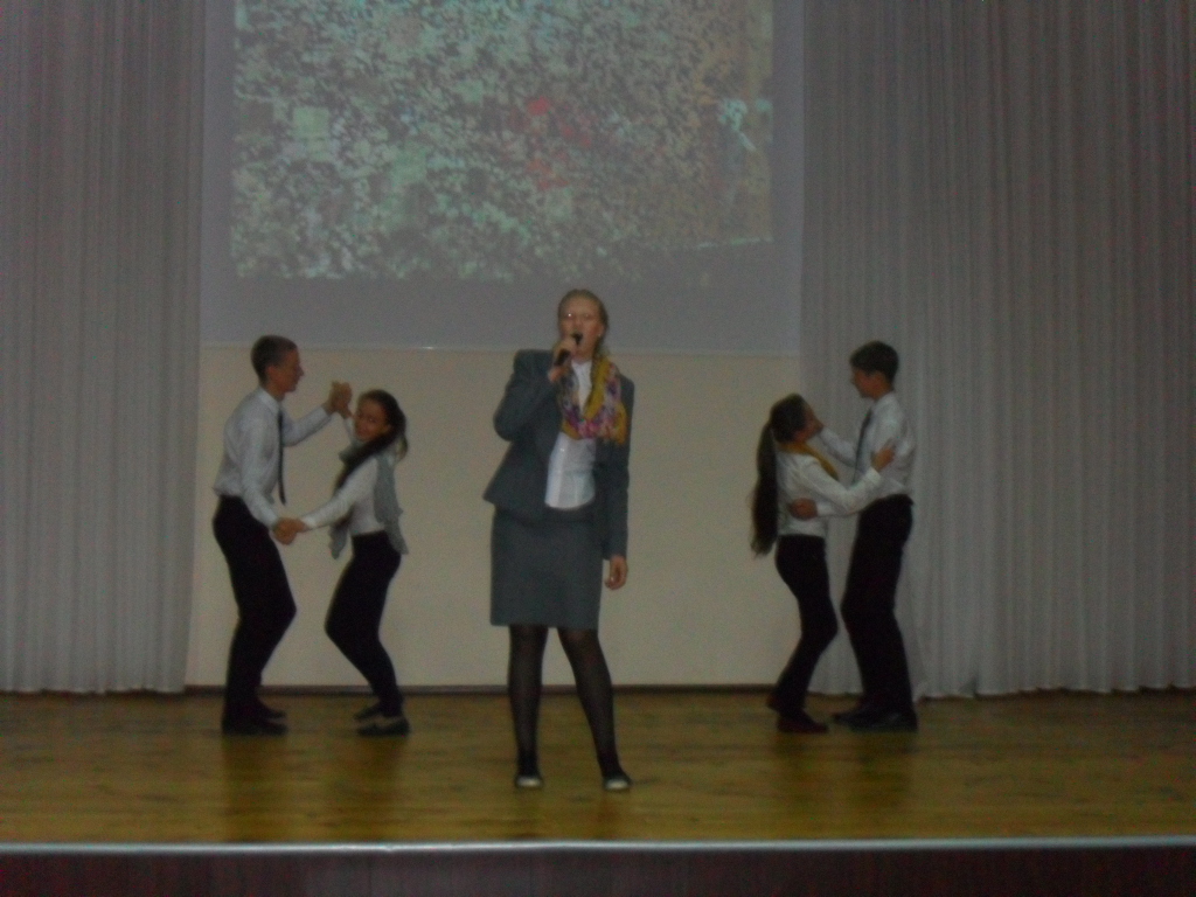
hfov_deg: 32.2
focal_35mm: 60
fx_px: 2073
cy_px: 448
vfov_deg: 24.4
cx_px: 598
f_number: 3.7
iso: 400
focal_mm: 10.5
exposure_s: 1/45
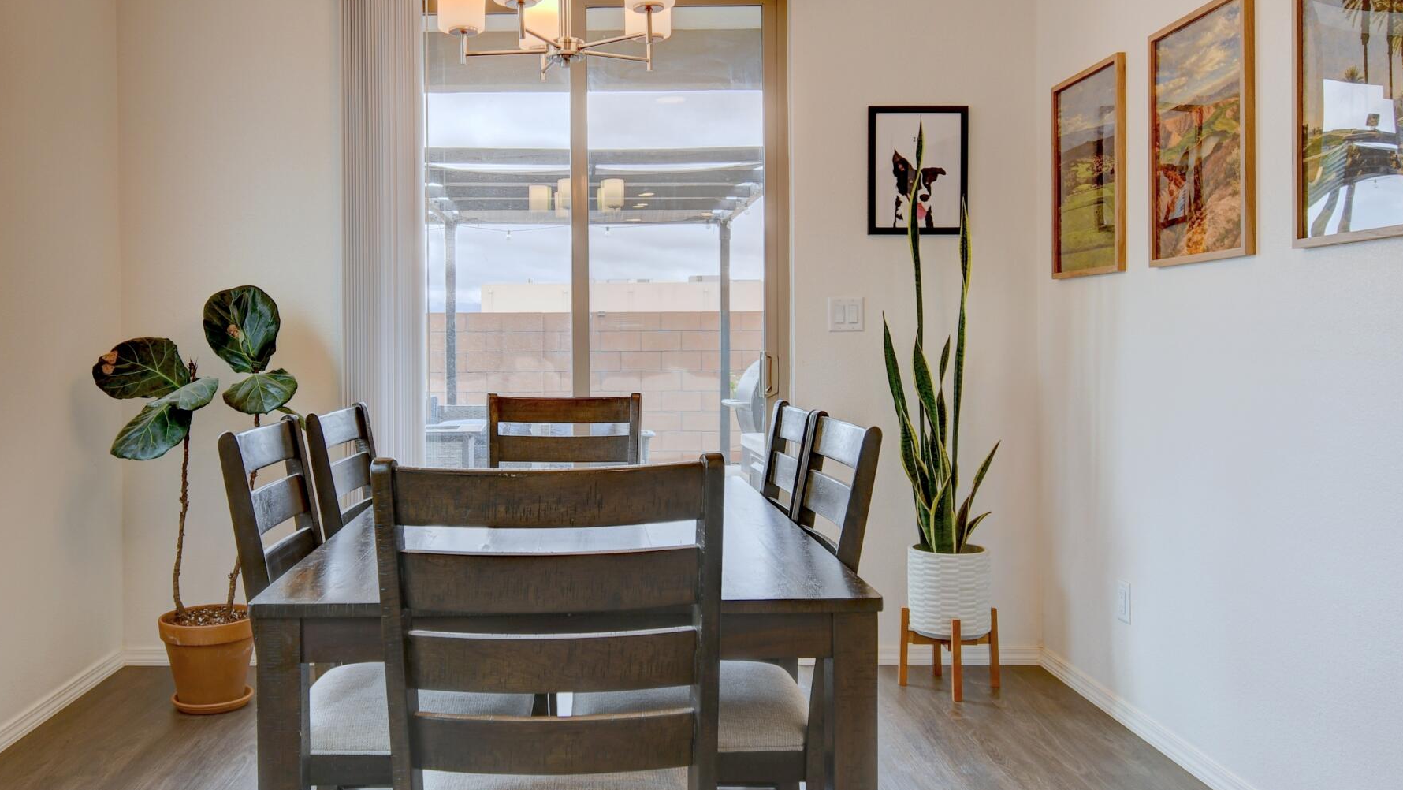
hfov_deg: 63.9
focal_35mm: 30
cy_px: 354
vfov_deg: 38.9
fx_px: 1116
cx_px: 579
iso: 100
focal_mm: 11.5
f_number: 4.8
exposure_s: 1/100
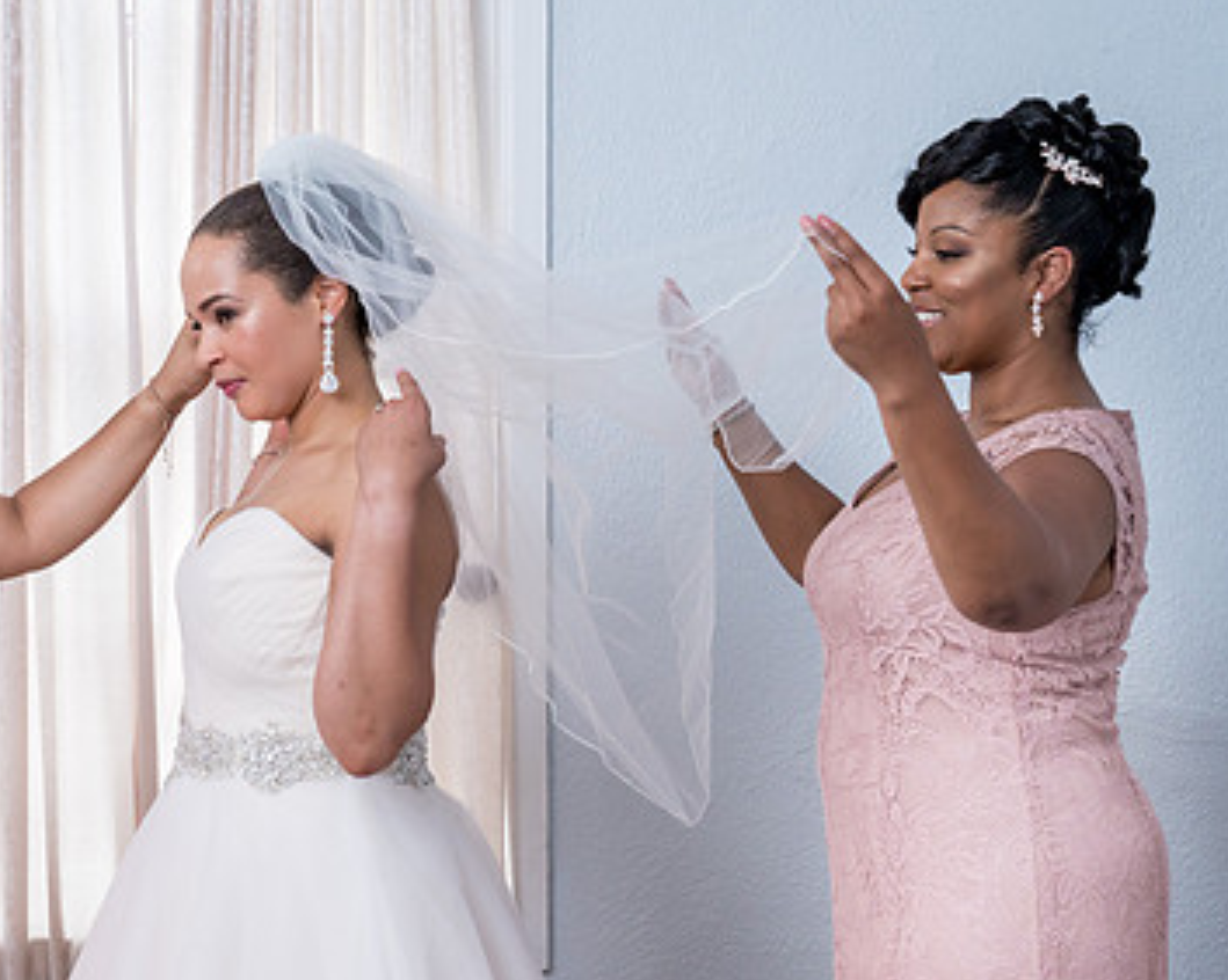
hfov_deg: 24.9
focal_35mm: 76
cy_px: 582
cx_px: 354
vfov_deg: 20.1
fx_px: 2761
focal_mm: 48
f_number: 6.3
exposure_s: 1/160
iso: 1250
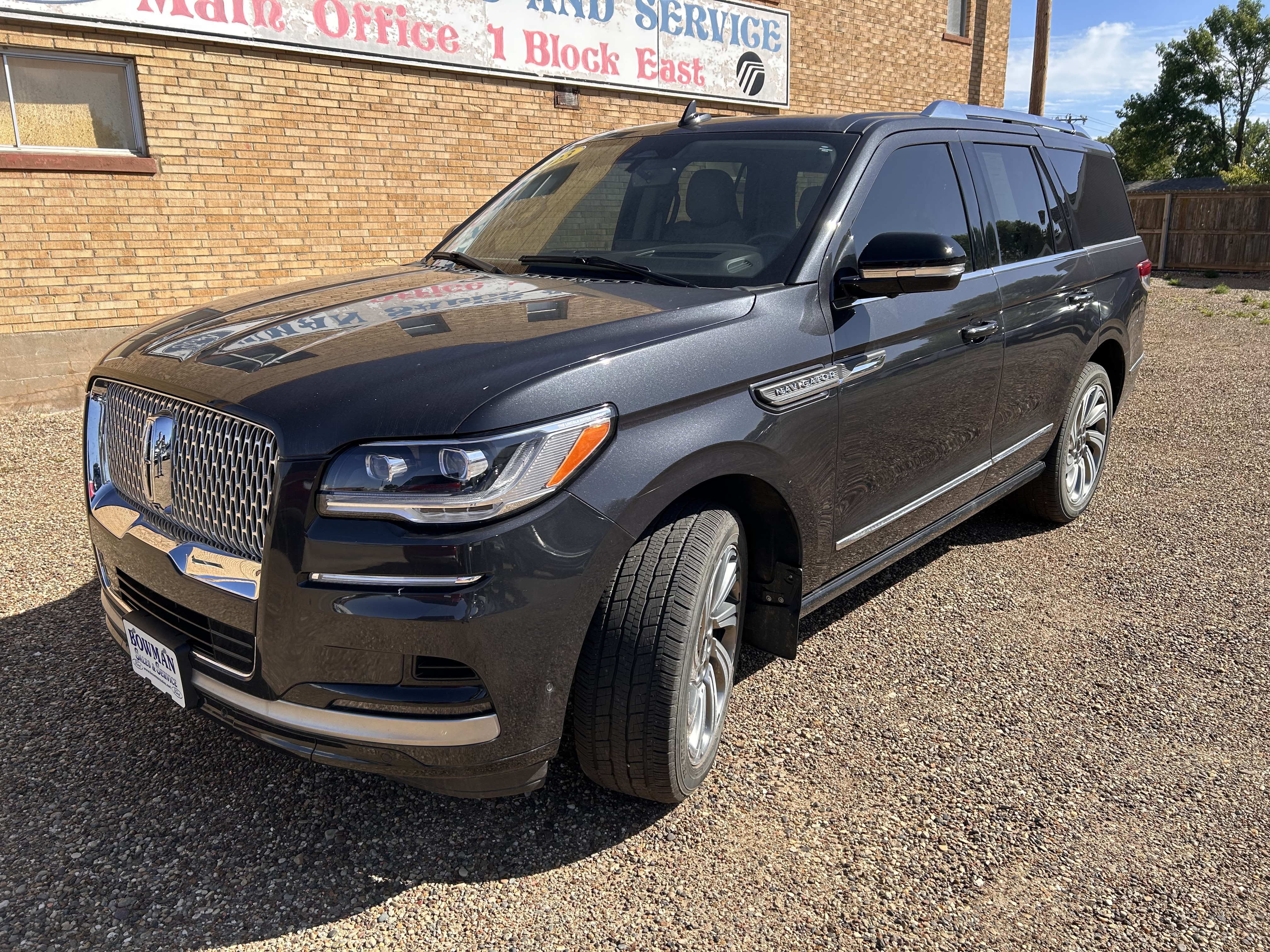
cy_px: 476
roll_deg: +0.8
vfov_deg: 53.1
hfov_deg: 67.3
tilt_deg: -14.1
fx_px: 954
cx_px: 635
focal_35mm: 26
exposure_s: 1/2123
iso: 50
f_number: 1.5
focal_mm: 5.7
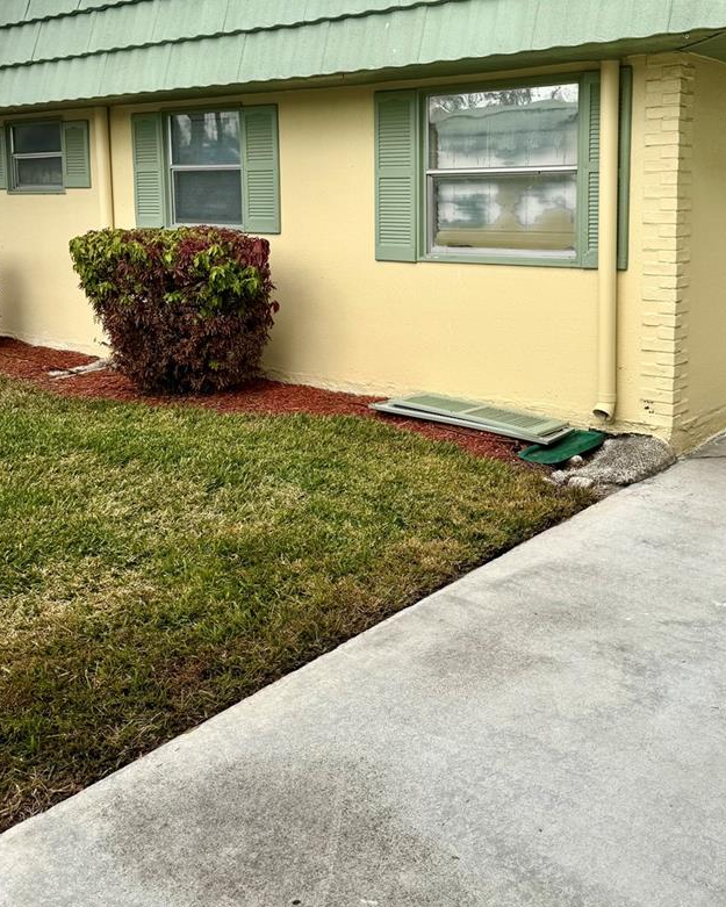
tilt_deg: -5.4
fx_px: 967
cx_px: 443
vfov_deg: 49.2
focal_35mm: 36
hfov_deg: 40.9
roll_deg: +1.4
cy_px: 288
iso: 80
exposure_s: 1/4049
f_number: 1.78
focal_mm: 6.76
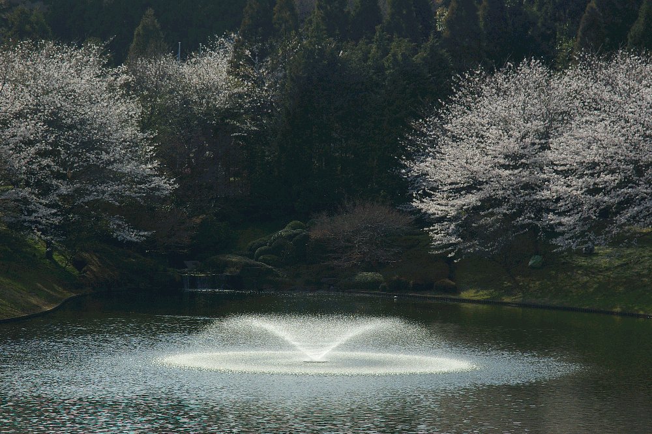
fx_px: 2443
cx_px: 326
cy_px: 217
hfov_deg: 15.2
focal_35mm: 135
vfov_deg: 10.1
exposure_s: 1/180
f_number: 9.5
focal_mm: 90
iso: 200
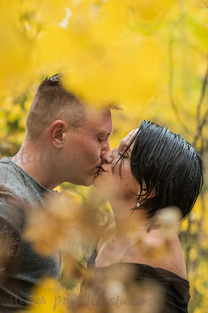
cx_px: 104
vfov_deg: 23.9
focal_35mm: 85
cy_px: 156
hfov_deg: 16.0
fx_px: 738
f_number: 2.2
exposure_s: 1/200
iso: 500
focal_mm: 85
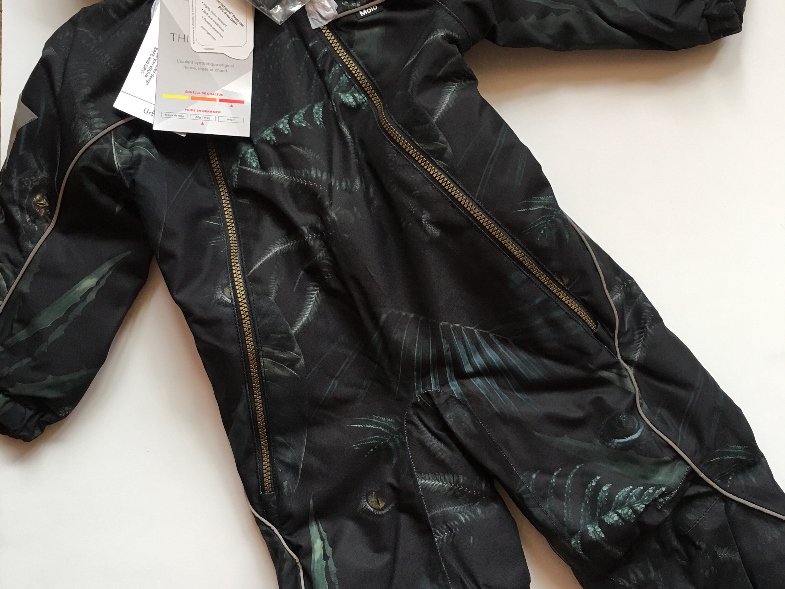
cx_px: 392
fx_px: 884
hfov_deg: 47.9
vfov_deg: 36.8
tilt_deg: -88.8
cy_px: 320
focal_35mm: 39
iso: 50
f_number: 2.2
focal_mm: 4.15
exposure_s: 1/33
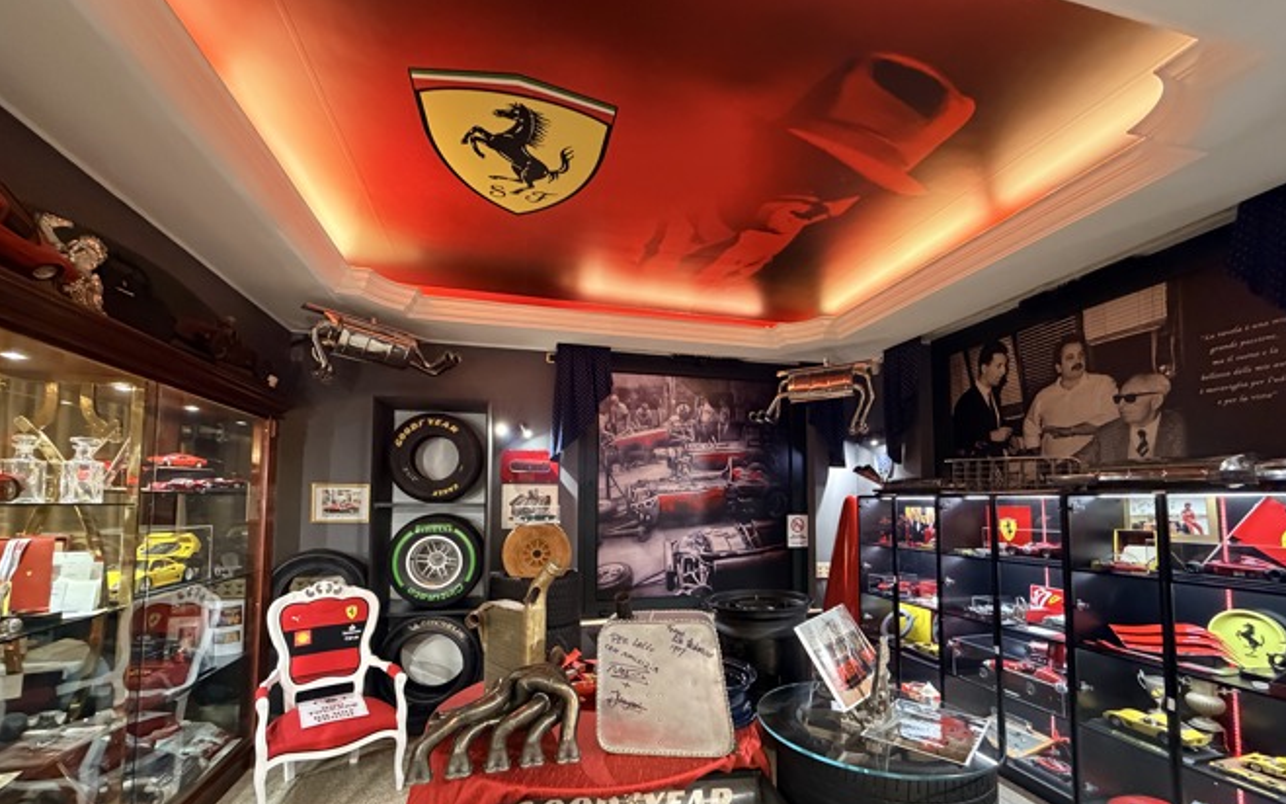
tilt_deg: +2.4
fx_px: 526
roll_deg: +0.6
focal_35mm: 15
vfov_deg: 74.1
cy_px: 476
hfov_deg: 101.5
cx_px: 646
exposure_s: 1/50
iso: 800
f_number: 2.2
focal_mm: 2.22
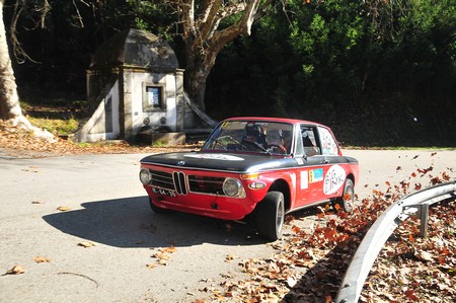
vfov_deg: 29.8
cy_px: 152
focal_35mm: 45
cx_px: 228
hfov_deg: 43.6
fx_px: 569
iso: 400
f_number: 5
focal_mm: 30
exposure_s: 1/800
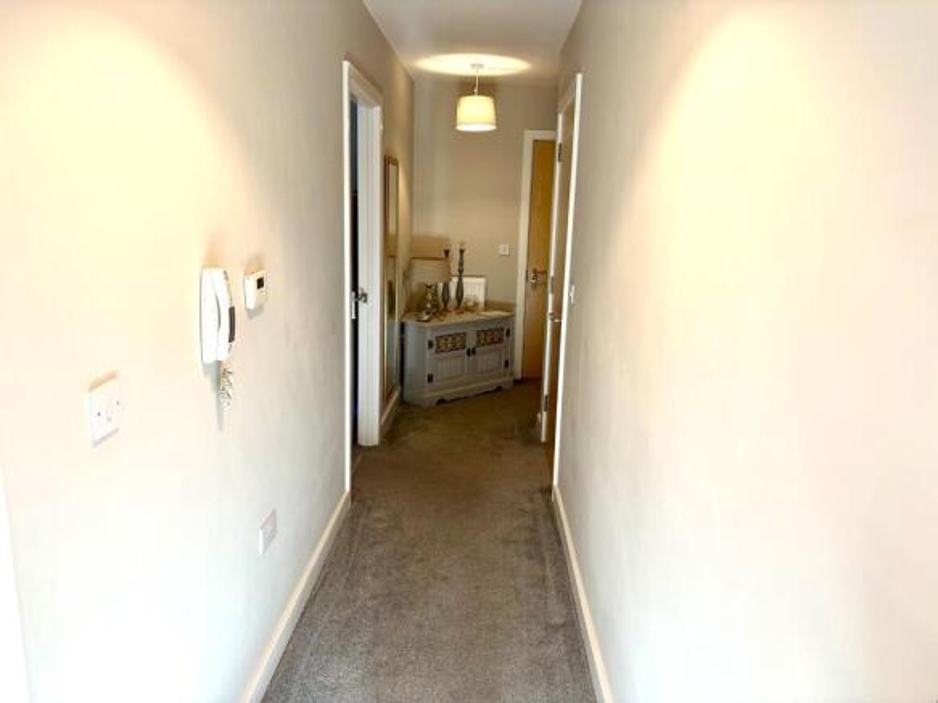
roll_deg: -1.8
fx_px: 704
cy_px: 352
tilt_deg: -10.6
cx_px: 469
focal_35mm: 26
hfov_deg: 67.3
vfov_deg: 53.0
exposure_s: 1/50
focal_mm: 5.96
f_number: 1.6
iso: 125
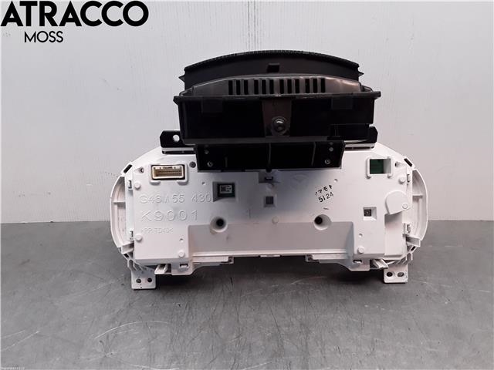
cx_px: 247
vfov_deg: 49.7
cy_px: 185
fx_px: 400
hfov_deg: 63.4
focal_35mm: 28
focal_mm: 2.91
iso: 100
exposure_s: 1/161
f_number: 1.9
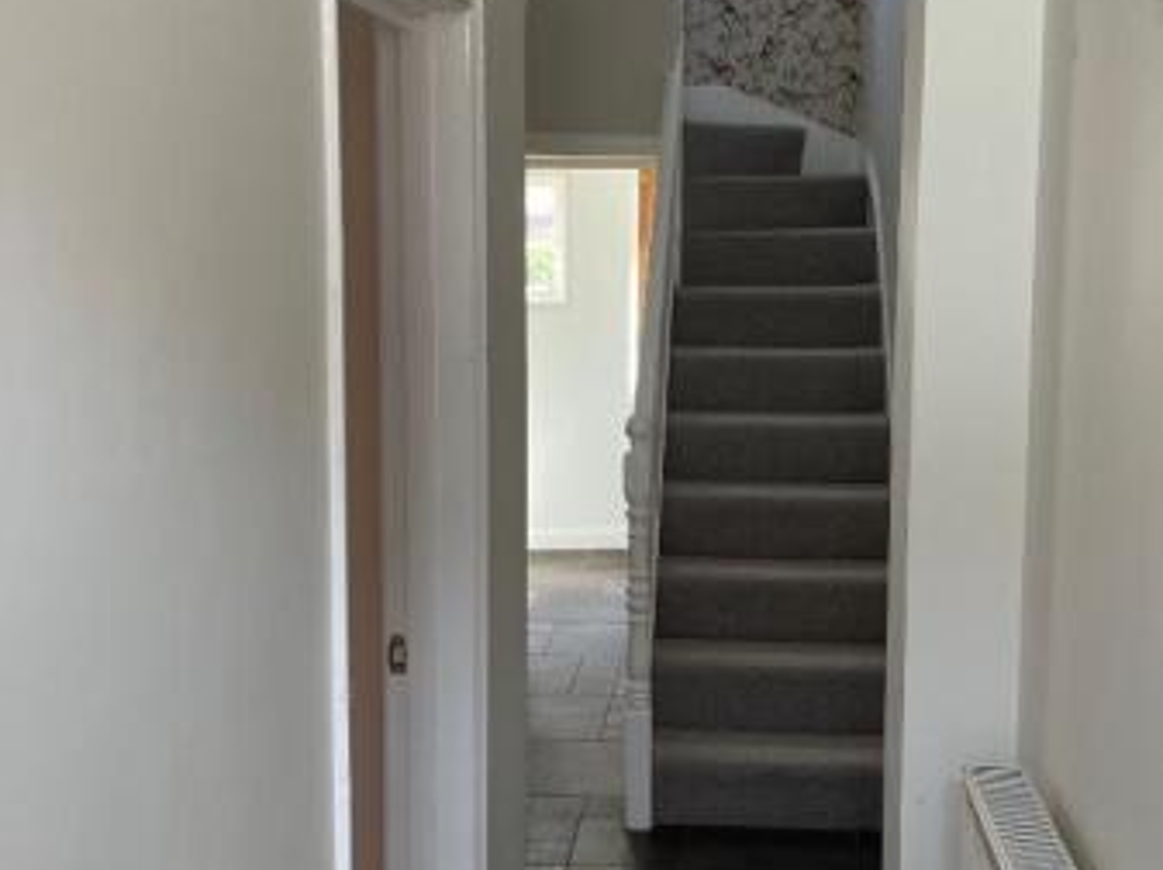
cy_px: 426
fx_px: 1510
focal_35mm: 45
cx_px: 619
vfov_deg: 32.1
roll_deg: +0.1
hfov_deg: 42.1
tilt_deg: -9.2
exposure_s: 1/120
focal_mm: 4.2
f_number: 1.6
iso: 125
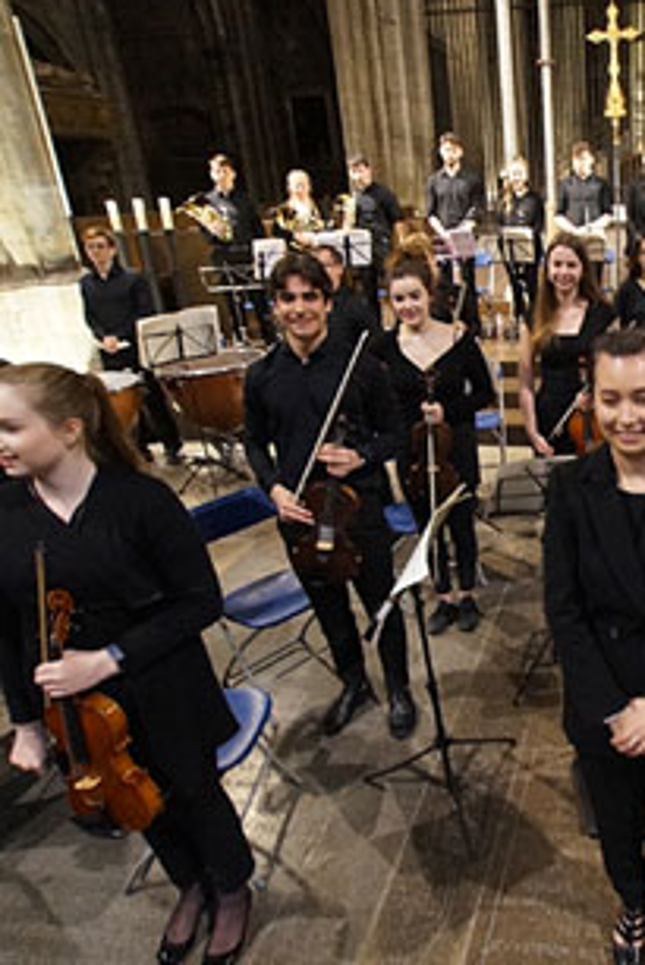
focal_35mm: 26
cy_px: 487
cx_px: 604
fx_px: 692
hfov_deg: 44.5
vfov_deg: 69.8
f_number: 4.5
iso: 3200
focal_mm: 11
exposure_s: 1/13
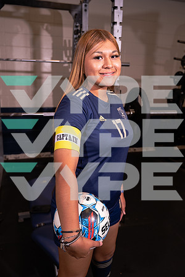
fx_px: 254
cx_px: 92
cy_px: 138
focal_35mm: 33
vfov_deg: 57.2
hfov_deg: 40.0
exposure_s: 1/250
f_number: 4
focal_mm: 33
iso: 500
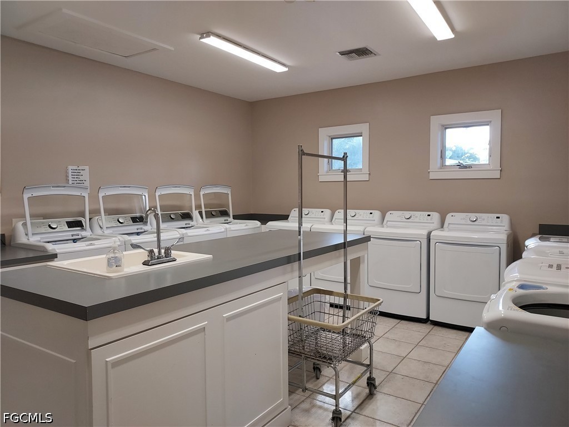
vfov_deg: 56.8
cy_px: 214
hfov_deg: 71.6
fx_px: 394
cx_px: 284
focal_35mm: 24
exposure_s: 1/60
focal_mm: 4.6
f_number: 1.8
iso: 100
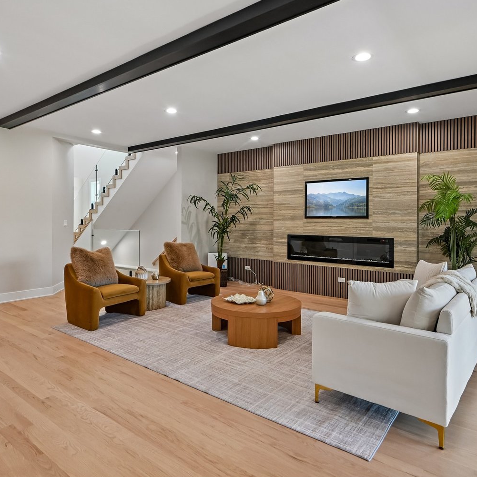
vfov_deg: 69.6
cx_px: 235
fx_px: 343
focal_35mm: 22
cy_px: 230
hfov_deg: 69.6
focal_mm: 16
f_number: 13
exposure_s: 1/8
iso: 400
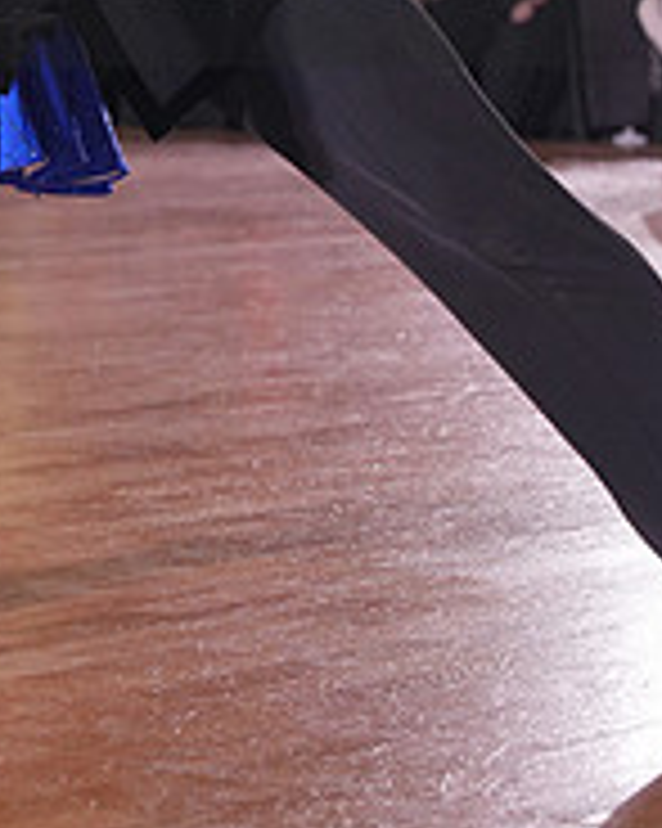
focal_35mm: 192
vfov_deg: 10.0
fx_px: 4706
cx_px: -29
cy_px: -81
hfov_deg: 8.0
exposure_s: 1/500
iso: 1600
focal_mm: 65
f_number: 4
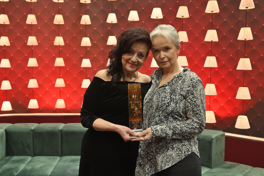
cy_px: 88
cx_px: 132
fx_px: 315
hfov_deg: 45.5
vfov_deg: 31.1
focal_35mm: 43
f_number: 5.6
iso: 4000
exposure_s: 1/160
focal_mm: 43
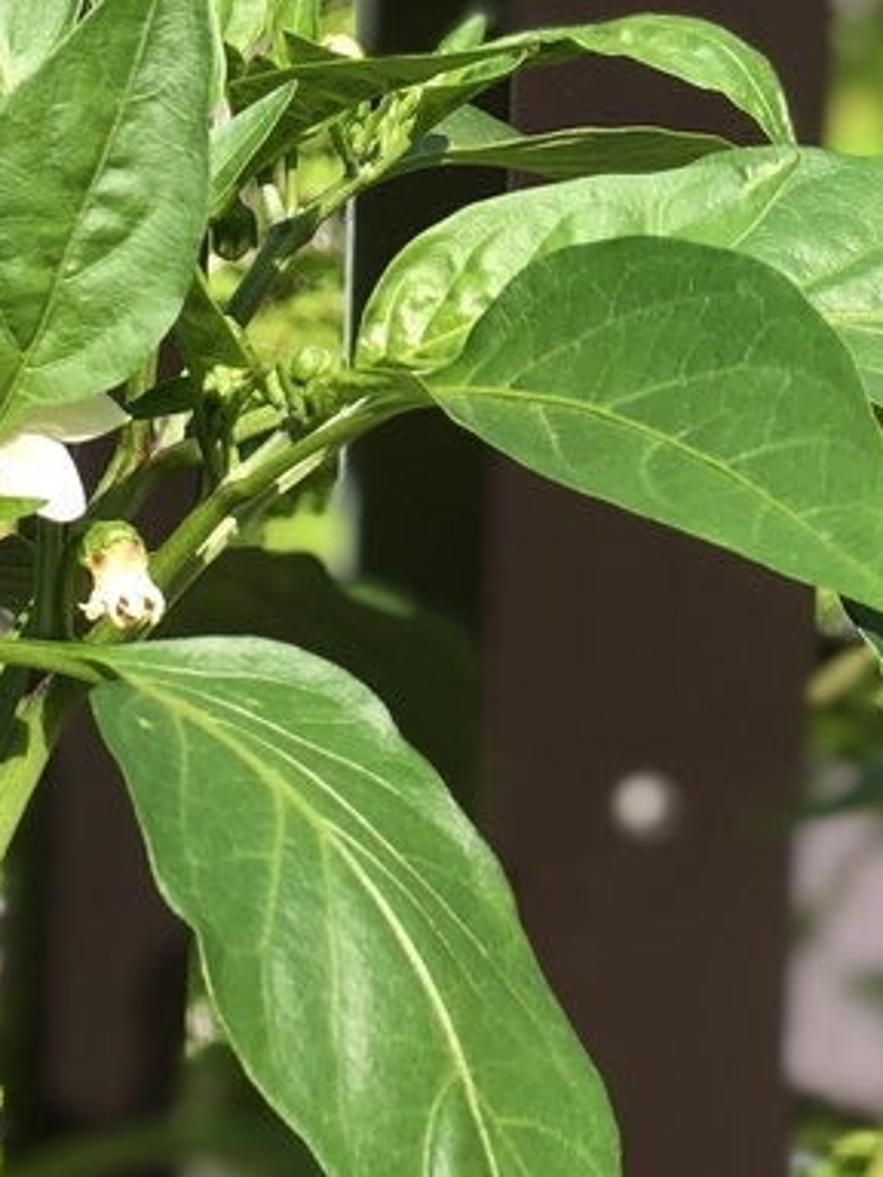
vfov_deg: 11.0
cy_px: 1205
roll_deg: -1.3
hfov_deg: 8.2
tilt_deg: -11.0
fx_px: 6054
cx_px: -276
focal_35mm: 178
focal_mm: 6.6
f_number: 2.8
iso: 20
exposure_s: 1/232
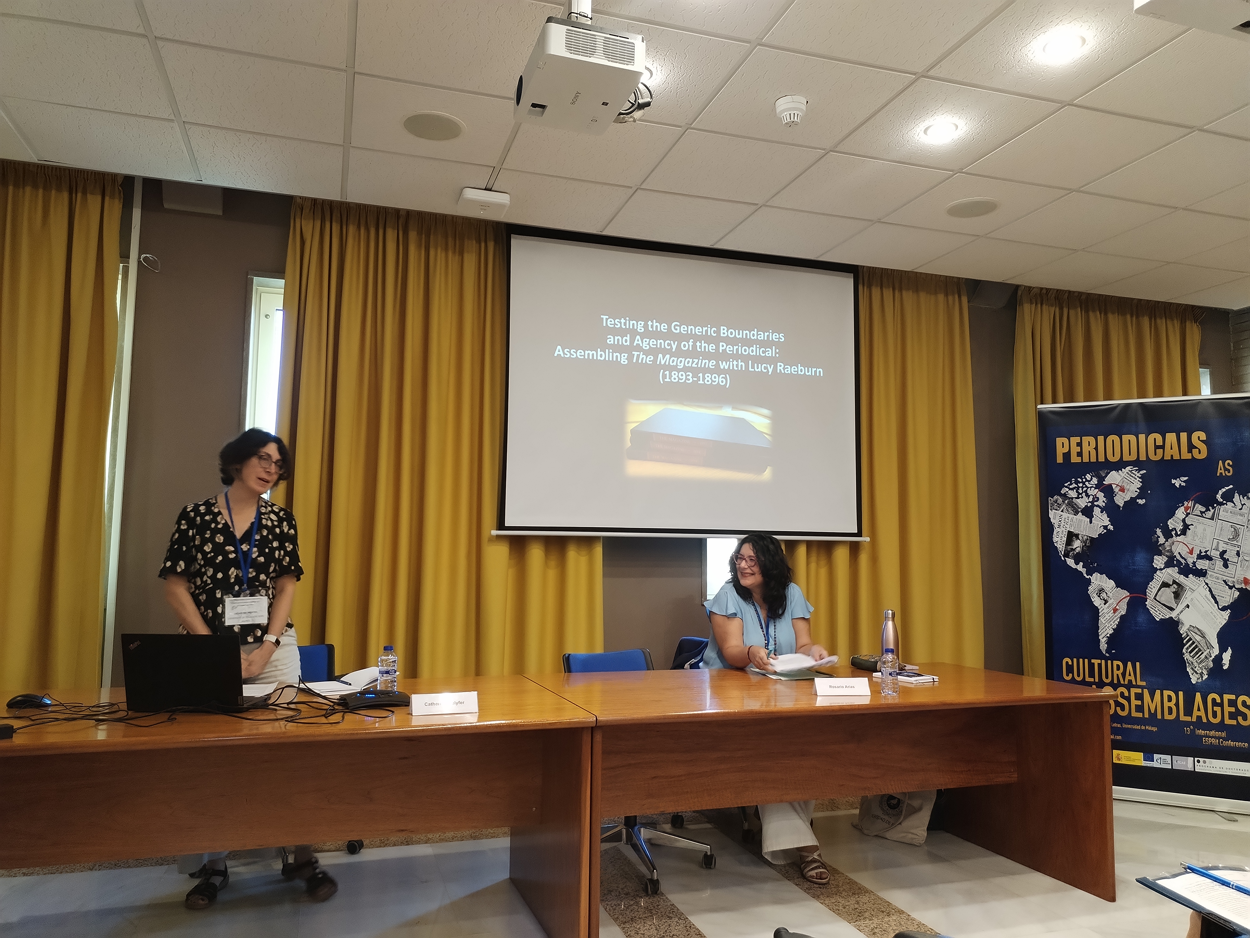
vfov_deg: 48.2
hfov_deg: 61.7
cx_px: 625
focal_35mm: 29
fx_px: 1047
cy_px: 469
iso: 501
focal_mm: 4.75
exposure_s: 1/33.3
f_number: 1.8
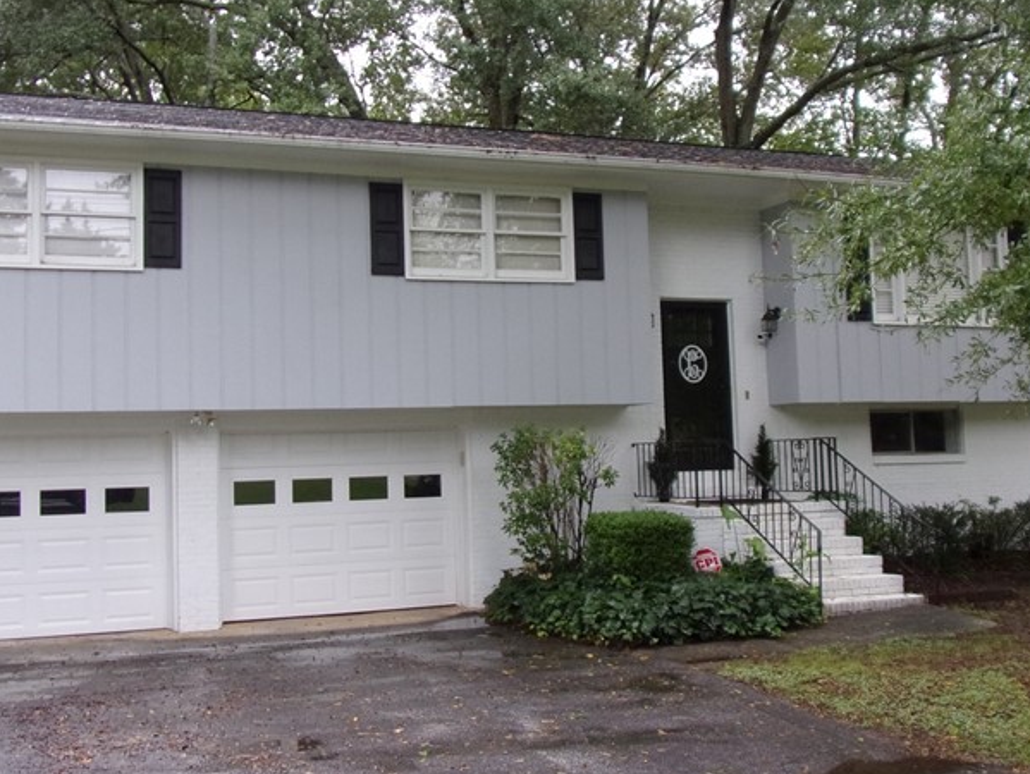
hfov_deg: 45.7
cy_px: 351
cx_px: 478
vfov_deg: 35.1
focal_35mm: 41
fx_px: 1221
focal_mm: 4.3
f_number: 3.3
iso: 80
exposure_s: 1/75
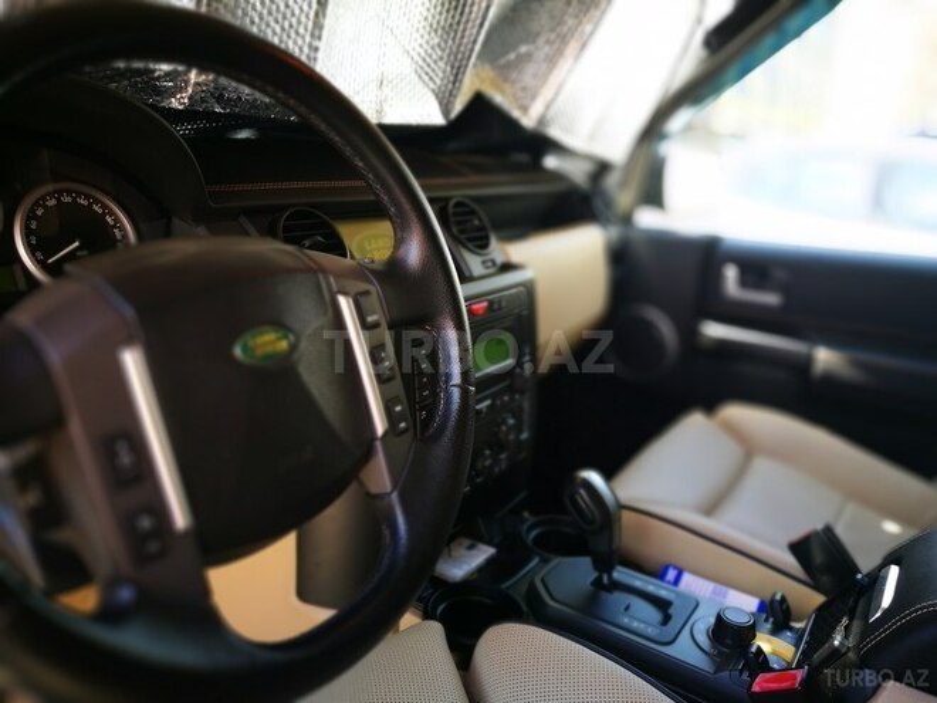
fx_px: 731
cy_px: 352
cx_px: 468
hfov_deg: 65.3
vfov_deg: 51.4
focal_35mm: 27
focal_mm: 4.5
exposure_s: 1/50
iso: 80
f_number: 4
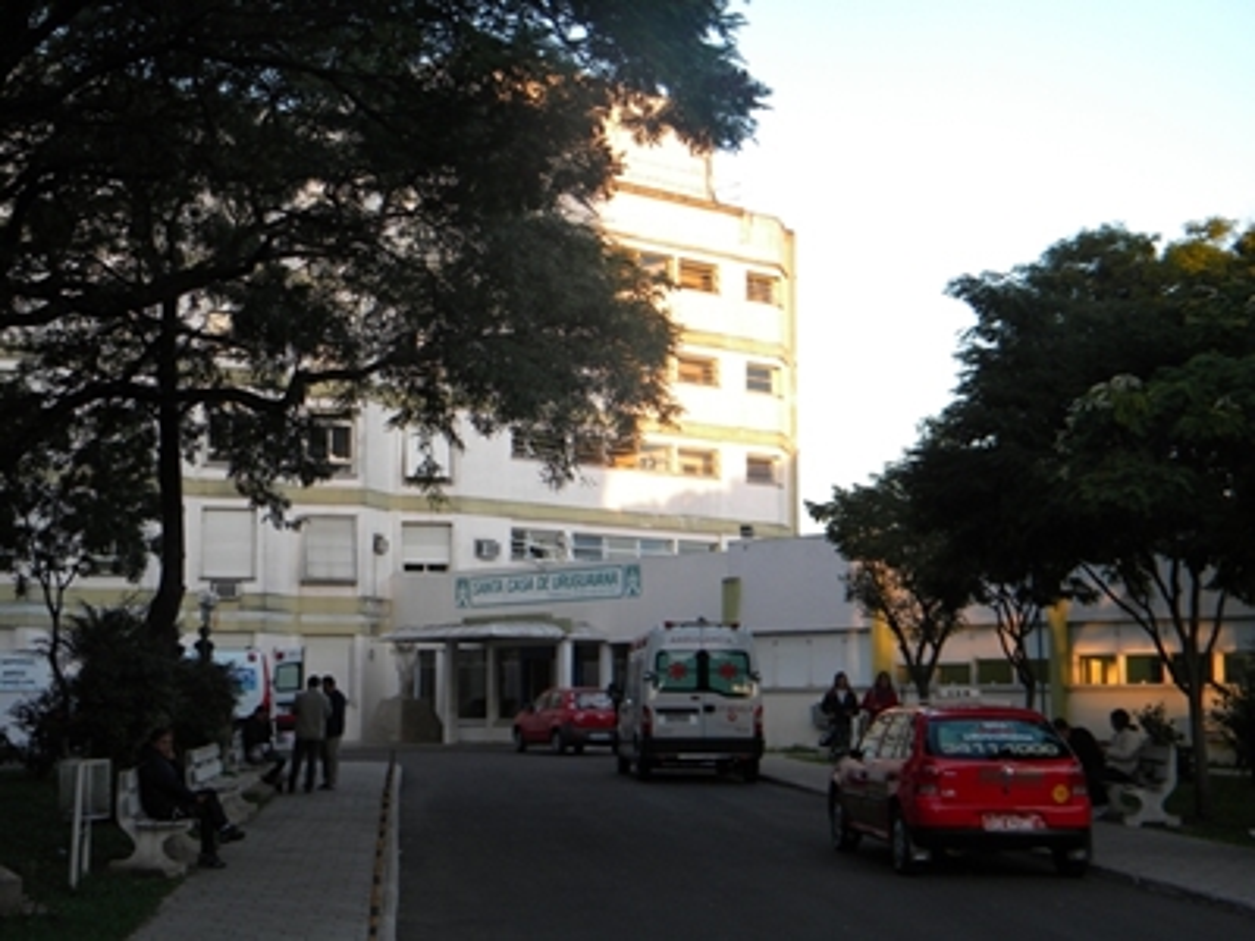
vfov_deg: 26.1
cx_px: 628
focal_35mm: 56
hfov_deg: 34.3
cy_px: 470
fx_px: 2030
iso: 82
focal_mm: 10.1
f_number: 4.1
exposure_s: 1/61.1
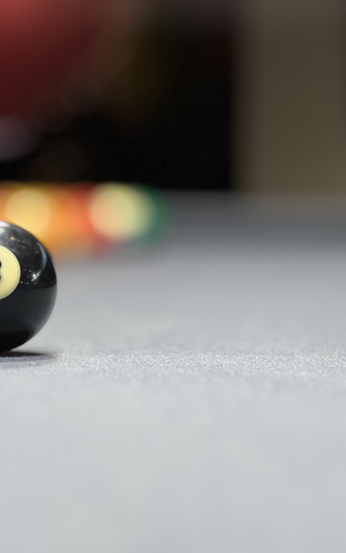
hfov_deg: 11.9
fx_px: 1644
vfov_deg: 19.1
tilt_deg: -3.1
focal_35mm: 109
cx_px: 10
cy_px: 276
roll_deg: -0.4
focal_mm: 9
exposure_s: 1/50
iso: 125
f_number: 2.8
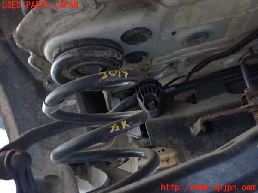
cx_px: 129
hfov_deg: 60.0
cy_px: 96
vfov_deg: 46.8
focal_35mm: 30
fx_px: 224
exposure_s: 1/15
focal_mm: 5.4
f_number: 2.3
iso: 800
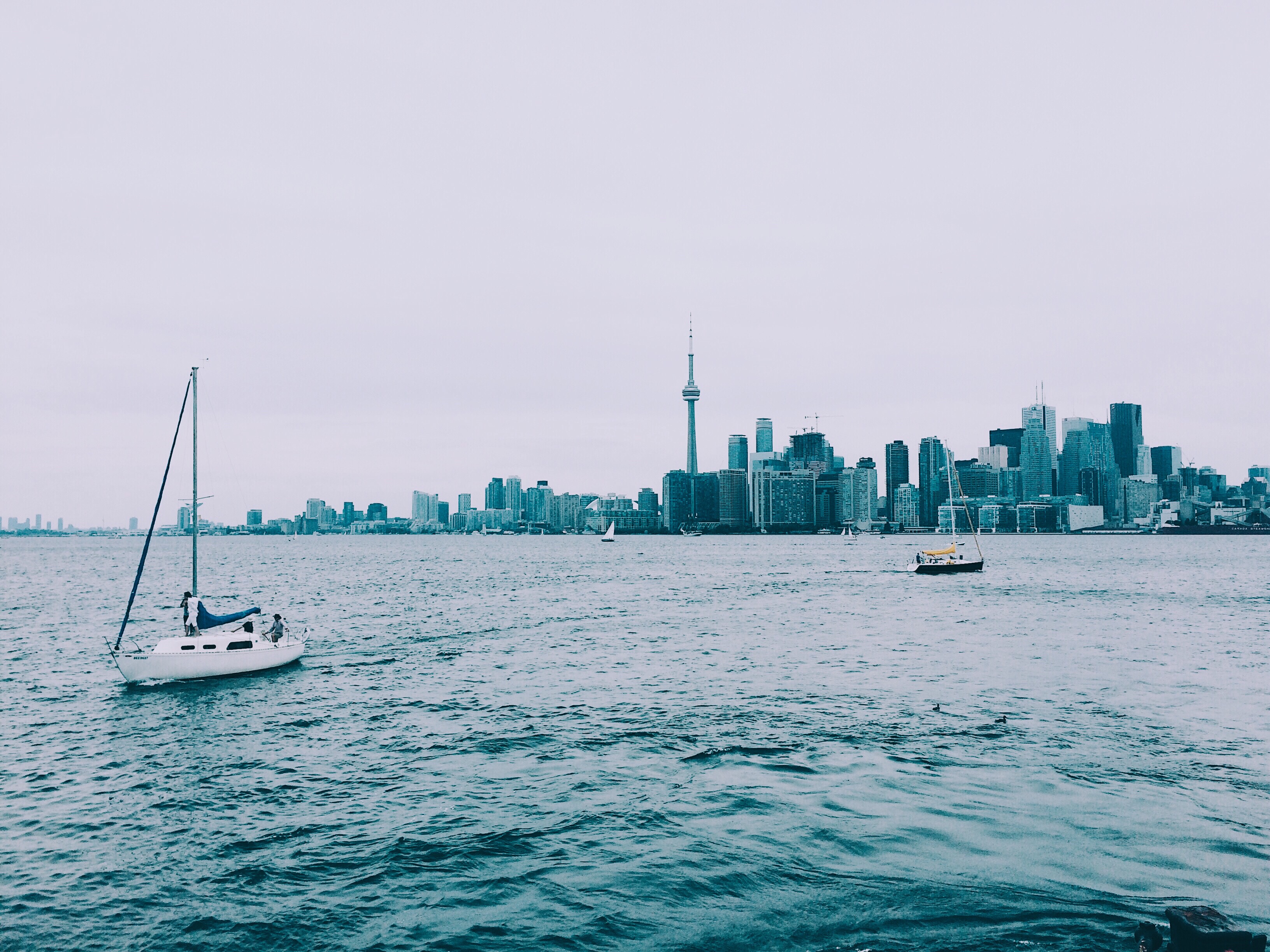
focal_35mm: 29
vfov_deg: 48.2
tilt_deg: +3.1
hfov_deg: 61.7
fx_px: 1064
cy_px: 476
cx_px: 635
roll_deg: +0.2
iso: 32
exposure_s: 1/2740
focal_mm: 4.15
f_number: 2.2
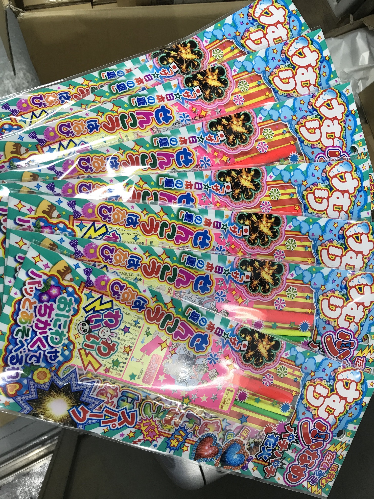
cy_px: 250
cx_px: 187
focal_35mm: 28
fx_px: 403
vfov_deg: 63.4
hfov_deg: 49.7
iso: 20
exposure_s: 1/33
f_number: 1.8
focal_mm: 3.99
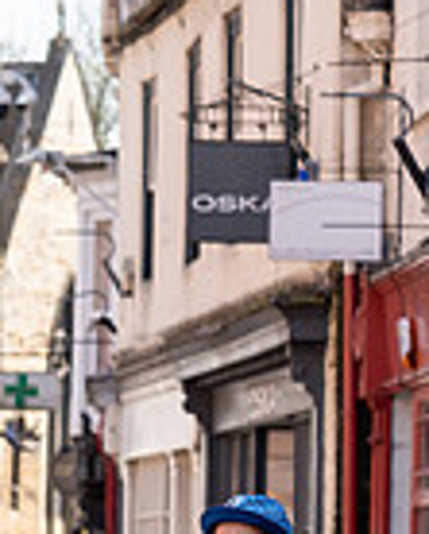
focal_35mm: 295
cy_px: 606
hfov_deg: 5.1
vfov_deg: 6.5
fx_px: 4667
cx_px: -642
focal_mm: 75
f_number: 4
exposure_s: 1/400
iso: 100
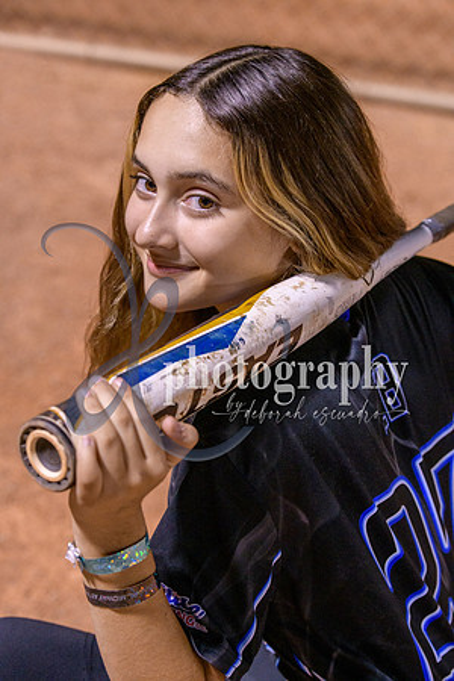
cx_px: 227
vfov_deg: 28.8
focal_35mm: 70
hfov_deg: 19.5
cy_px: 340
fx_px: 1324
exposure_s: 1/250
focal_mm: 70
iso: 4000
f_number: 5
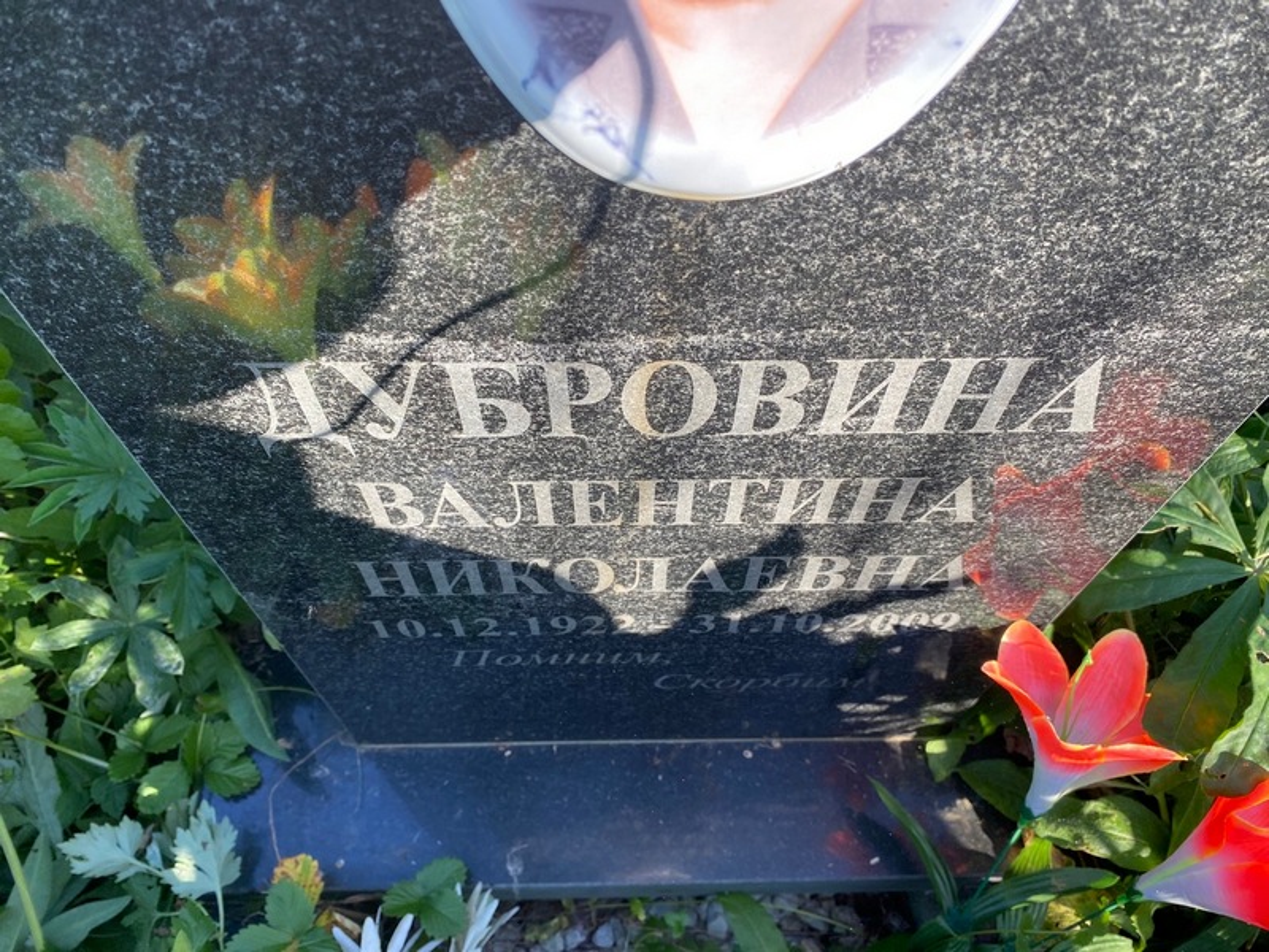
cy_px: 476
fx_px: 953
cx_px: 634
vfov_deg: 53.1
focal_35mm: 26
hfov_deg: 67.3
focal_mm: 4.25
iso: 32
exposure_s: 1/317
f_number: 1.8
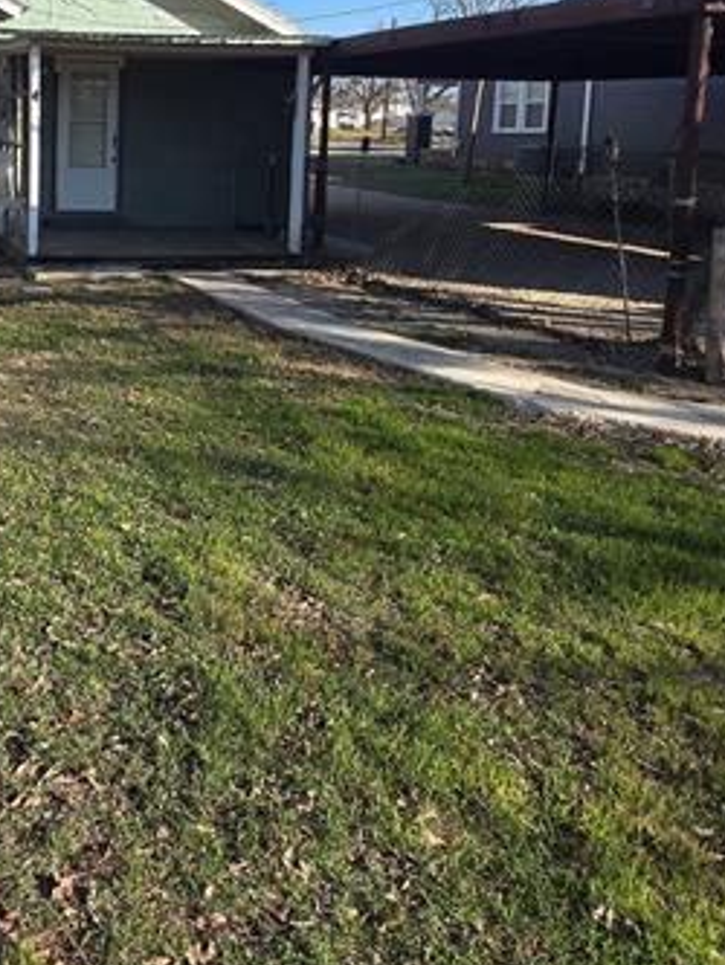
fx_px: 837
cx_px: -44
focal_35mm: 30
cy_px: 214
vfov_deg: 56.3
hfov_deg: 39.6
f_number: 2.2
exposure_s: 1/648
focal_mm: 1.7
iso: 25
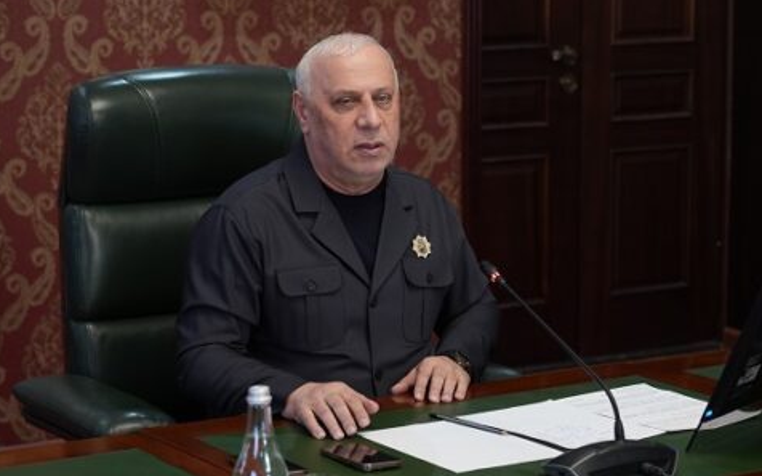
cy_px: 223
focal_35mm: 108
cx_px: 379
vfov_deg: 12.1
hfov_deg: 19.3
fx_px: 2242
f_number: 4
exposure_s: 1/50
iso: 1250
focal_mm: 70
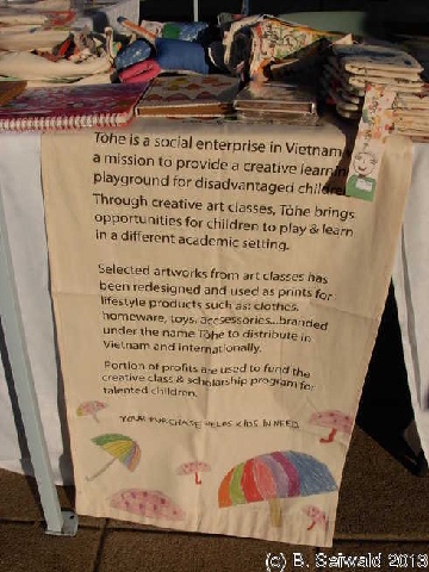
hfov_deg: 37.7
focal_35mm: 38
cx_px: 214
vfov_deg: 49.0
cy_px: 286
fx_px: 628
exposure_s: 1/1490
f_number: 4.9
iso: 79
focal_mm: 6.3
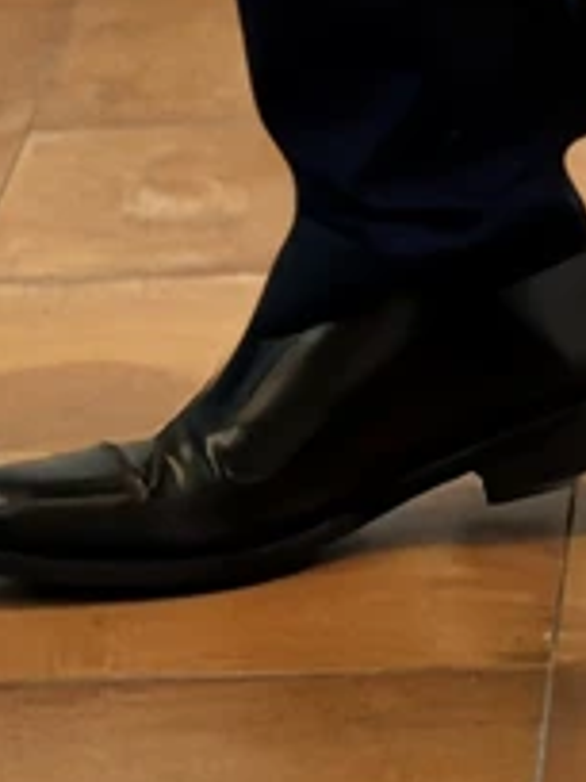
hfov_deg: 4.4
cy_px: -1863
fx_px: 7629
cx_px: 620
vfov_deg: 5.4
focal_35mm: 338
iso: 250
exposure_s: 1/60
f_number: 1.78
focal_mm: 6.86
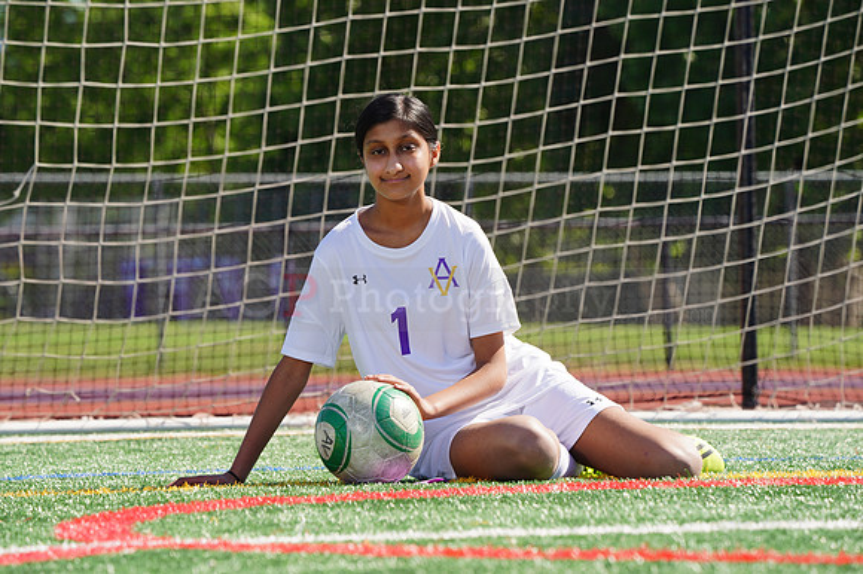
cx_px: 432
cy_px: 287
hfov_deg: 7.2
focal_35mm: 285
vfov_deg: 4.8
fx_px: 6828
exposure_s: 1/250
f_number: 11
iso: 200
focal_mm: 285
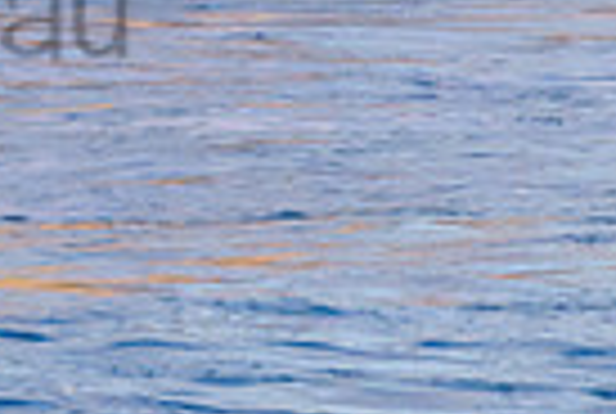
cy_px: -236
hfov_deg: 0.8
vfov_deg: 0.5
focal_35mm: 2568
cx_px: -335
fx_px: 44037
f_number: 5.6
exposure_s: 1/2000
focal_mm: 500
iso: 560
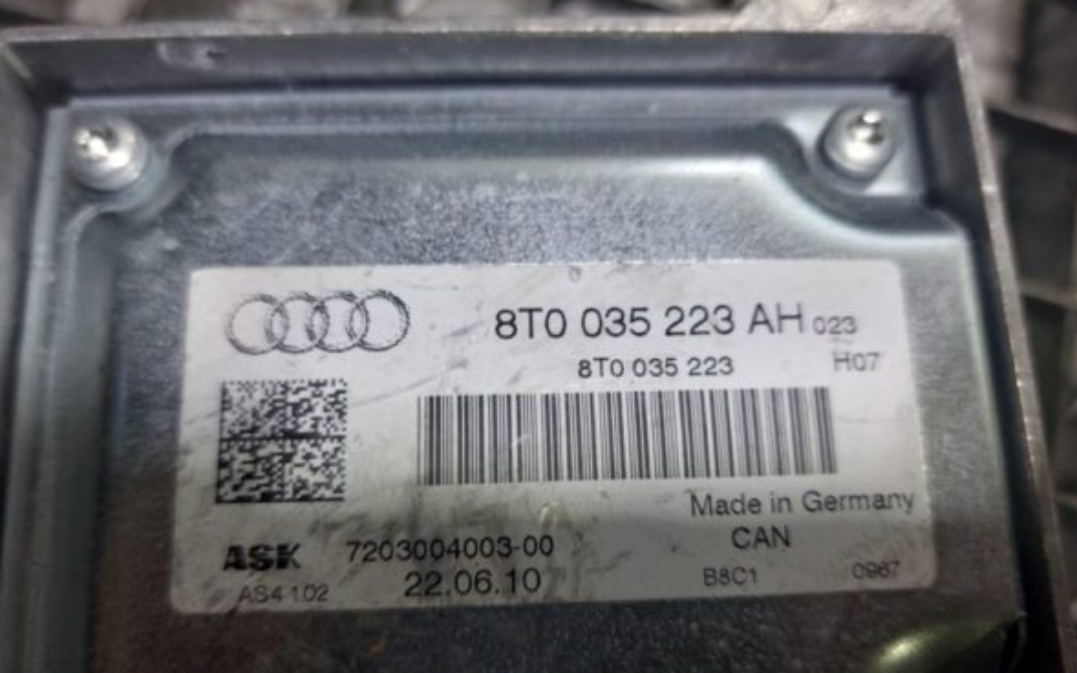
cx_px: 532
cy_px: 380
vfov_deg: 45.9
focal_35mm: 27
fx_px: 792
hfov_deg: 68.4
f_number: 1.8
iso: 64
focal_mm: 5.23
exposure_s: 1/50
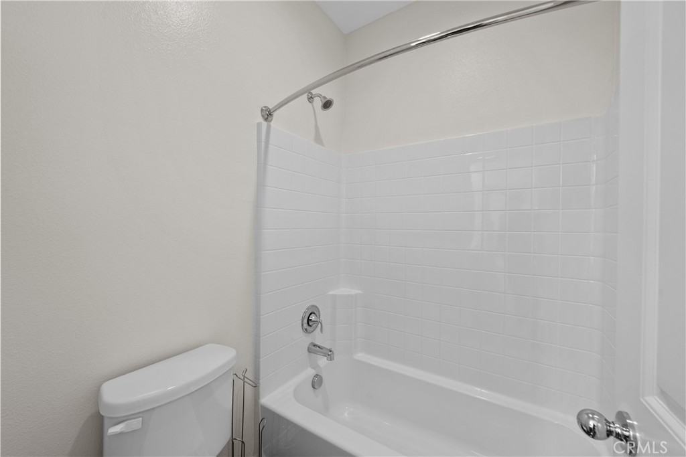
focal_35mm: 14
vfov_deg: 81.2
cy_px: 228
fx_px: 267
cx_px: 343
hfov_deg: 104.2
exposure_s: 1
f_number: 9
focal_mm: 14
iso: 100
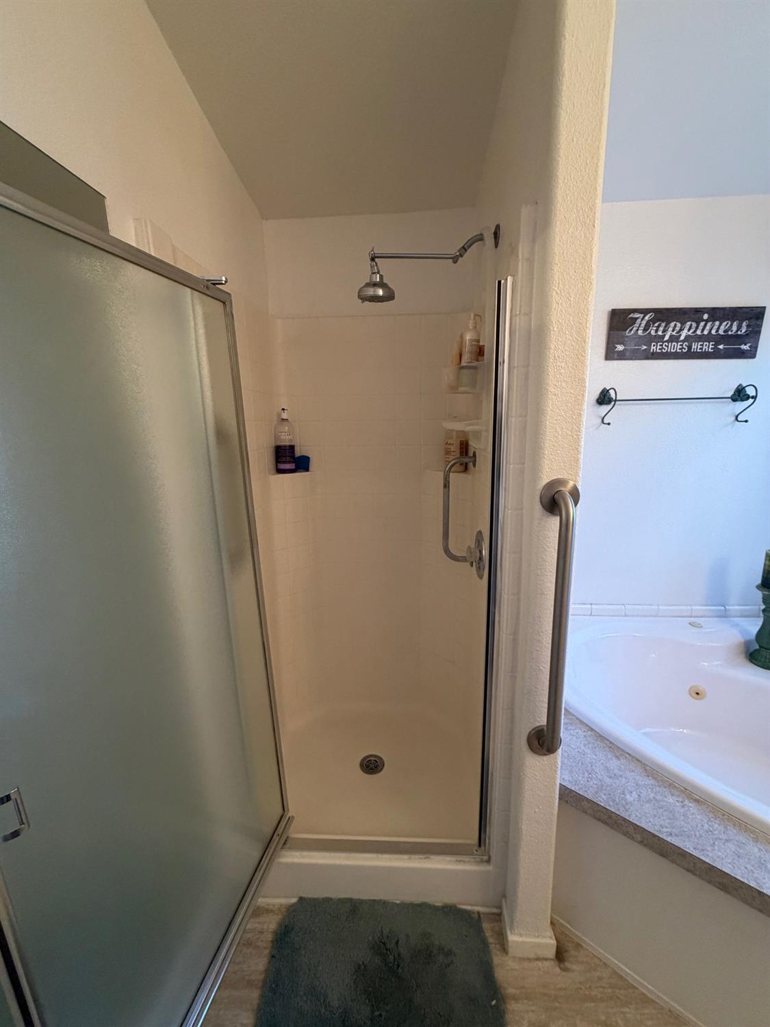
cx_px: 385
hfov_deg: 85.7
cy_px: 514
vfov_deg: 102.0
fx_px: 415
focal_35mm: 14
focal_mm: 2.22
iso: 250
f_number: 2.2
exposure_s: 1/120
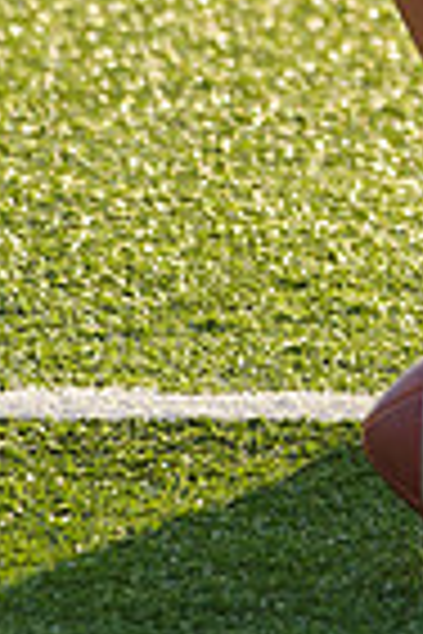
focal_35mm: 836
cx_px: 594
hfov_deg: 1.6
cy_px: -463
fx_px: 14733
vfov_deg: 2.5
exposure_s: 1/250
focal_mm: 203
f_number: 5.6
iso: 100
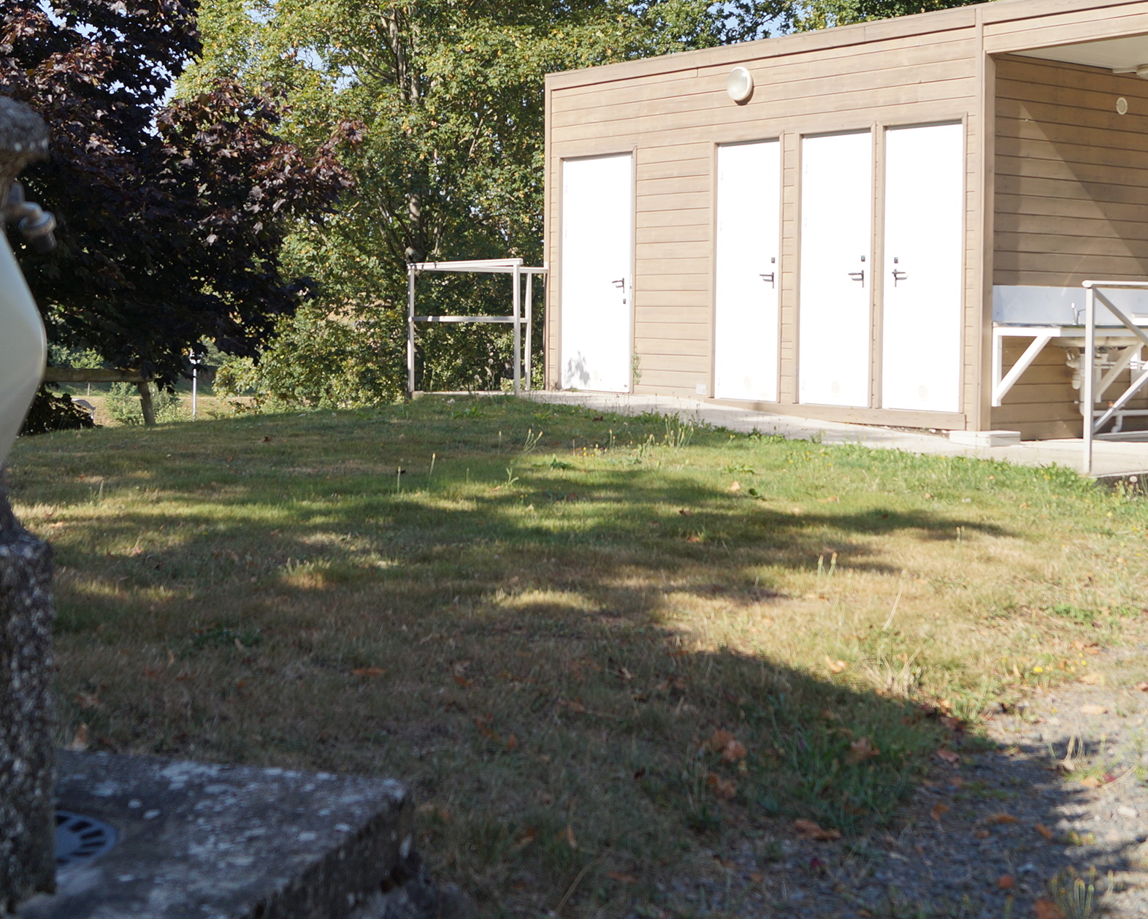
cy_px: 353
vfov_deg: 30.7
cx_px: 552
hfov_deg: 38.0
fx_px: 1665
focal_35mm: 49
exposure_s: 1/500
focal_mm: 20
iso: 100
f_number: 4.5
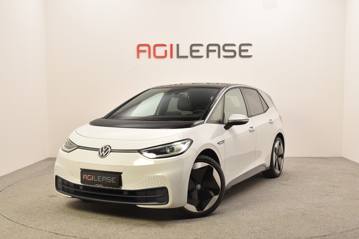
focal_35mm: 42
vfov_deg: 31.9
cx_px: 198
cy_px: 130
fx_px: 419
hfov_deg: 46.3
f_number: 8
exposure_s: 1/200
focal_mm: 24
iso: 100
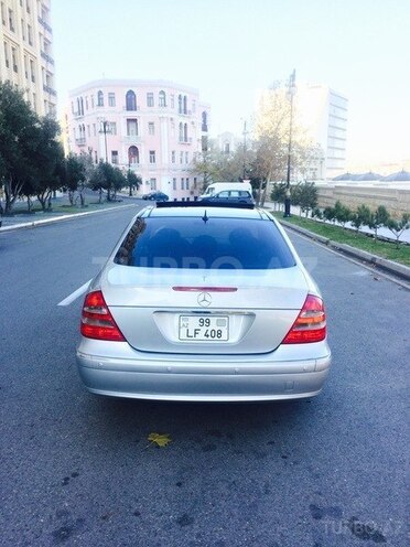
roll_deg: +2.3
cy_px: 274
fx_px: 458
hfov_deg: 48.2
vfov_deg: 61.7
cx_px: 205
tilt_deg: -11.9
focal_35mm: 29
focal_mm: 4.15
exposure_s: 1/228
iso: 32
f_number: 2.2
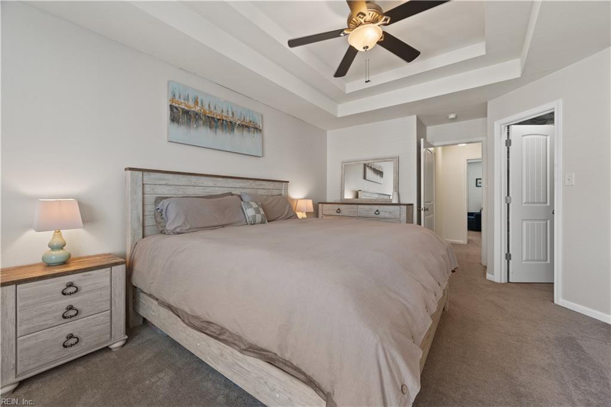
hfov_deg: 104.2
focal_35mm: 14
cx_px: 306
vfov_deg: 81.2
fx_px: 238
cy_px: 204
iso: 250
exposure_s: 1/1.25
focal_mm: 14
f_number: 8
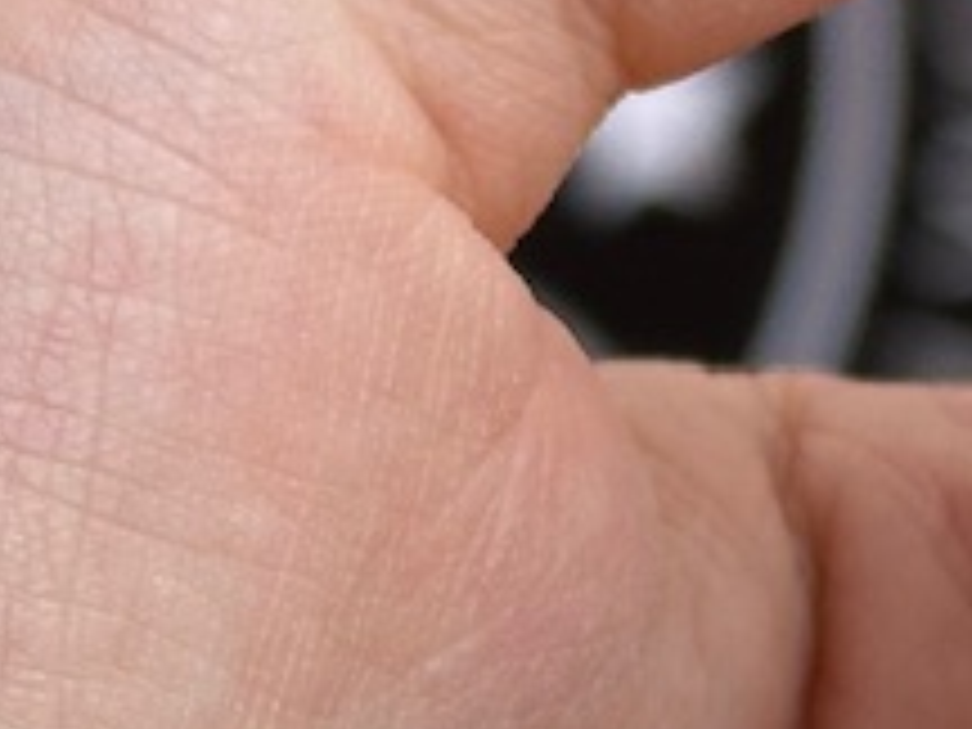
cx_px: 909
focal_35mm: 284
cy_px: 536
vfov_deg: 5.2
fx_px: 7975
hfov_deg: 7.0
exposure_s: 1/435
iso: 64
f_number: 1.78
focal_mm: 6.86
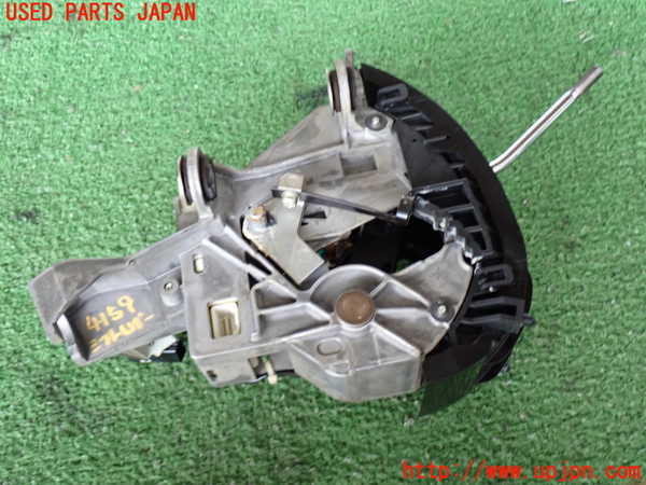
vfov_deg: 35.1
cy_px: 242
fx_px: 765
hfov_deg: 45.8
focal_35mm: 41
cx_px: 323
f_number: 2.8
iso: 500
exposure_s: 1/40
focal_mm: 7.31
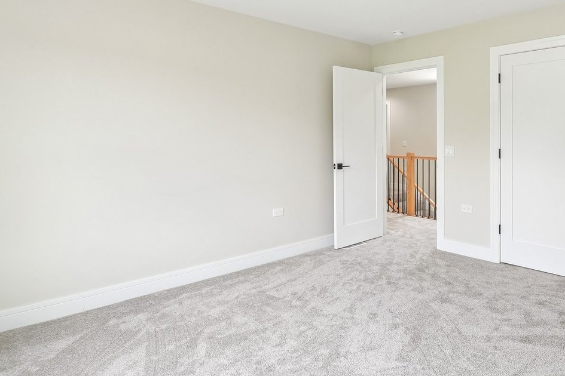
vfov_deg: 51.8
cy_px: 117
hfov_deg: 72.8
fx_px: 377
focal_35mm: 24
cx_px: 345
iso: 400
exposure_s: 1/125
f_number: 5.6
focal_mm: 14
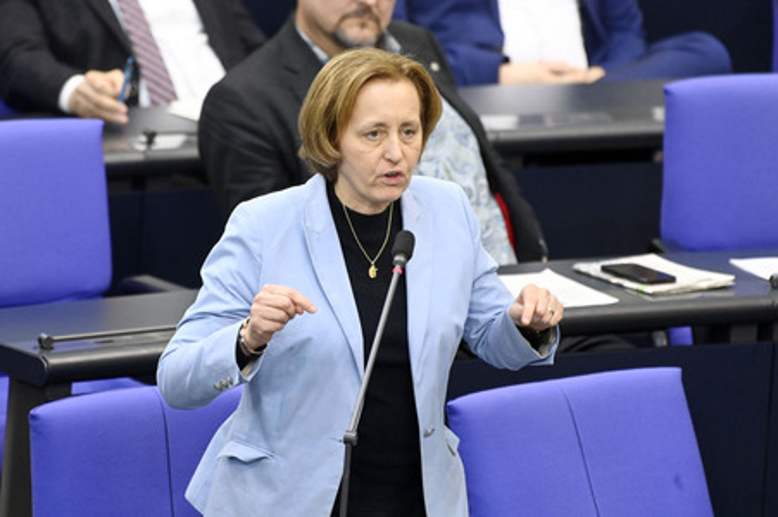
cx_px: 389
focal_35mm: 480
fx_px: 10365
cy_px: 258
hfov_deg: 4.3
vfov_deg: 2.9
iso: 10000
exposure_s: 1/400
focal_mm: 480
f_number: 5.6
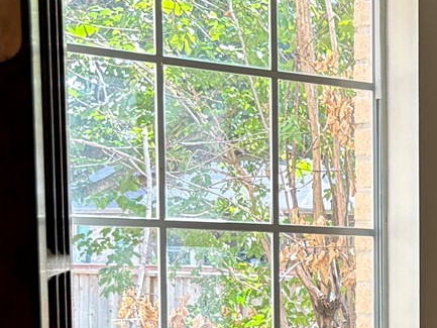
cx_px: 686
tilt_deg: -6.2
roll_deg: -0.2
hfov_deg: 14.7
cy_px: 463
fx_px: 1553
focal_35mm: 123
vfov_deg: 11.6
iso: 64
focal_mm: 5.96
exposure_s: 1/121
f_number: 1.6
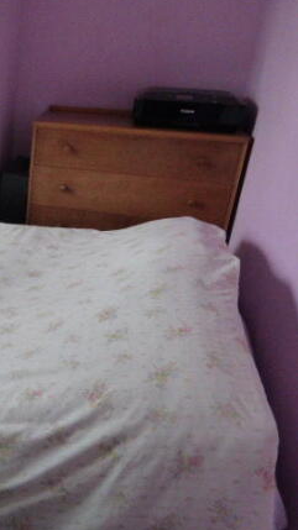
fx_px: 520
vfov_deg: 54.0
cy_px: 263
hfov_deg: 28.1
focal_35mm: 37
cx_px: -56
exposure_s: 1/50
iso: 800
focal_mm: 4.3
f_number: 3.3
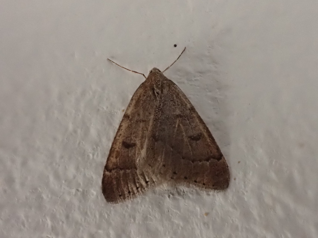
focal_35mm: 30
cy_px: 119
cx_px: 159
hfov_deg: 60.0
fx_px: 276
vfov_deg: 46.8
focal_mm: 5.4
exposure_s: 1/20
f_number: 3.2
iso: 1600
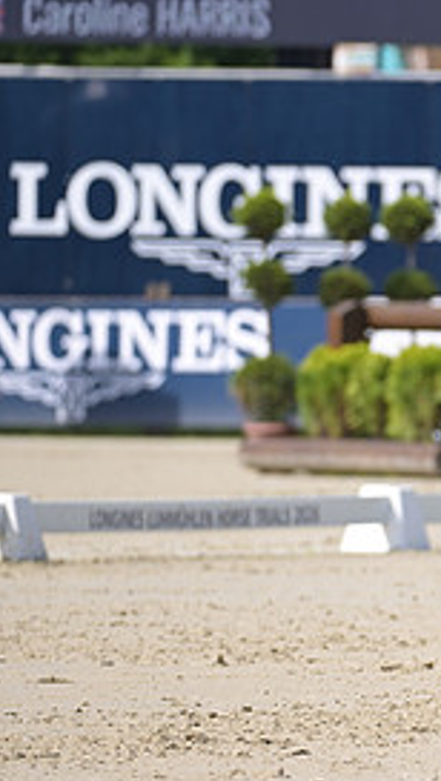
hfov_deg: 1.9
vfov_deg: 3.3
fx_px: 13380
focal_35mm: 645
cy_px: 293
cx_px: 785
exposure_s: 1/1250
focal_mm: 290
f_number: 5
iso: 250
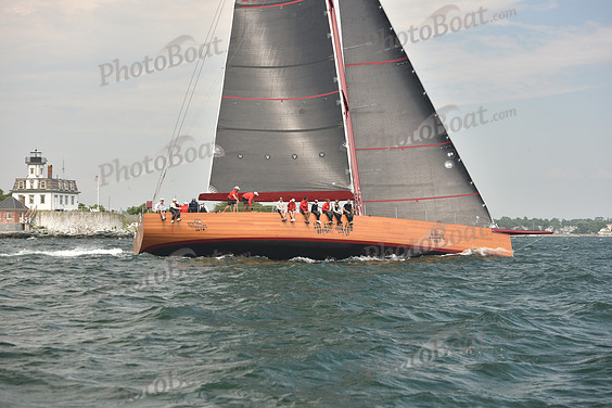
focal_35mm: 72
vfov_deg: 18.9
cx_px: 308
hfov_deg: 28.1
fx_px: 1224
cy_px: 199
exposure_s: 1/640
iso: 250
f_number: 4.5
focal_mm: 70
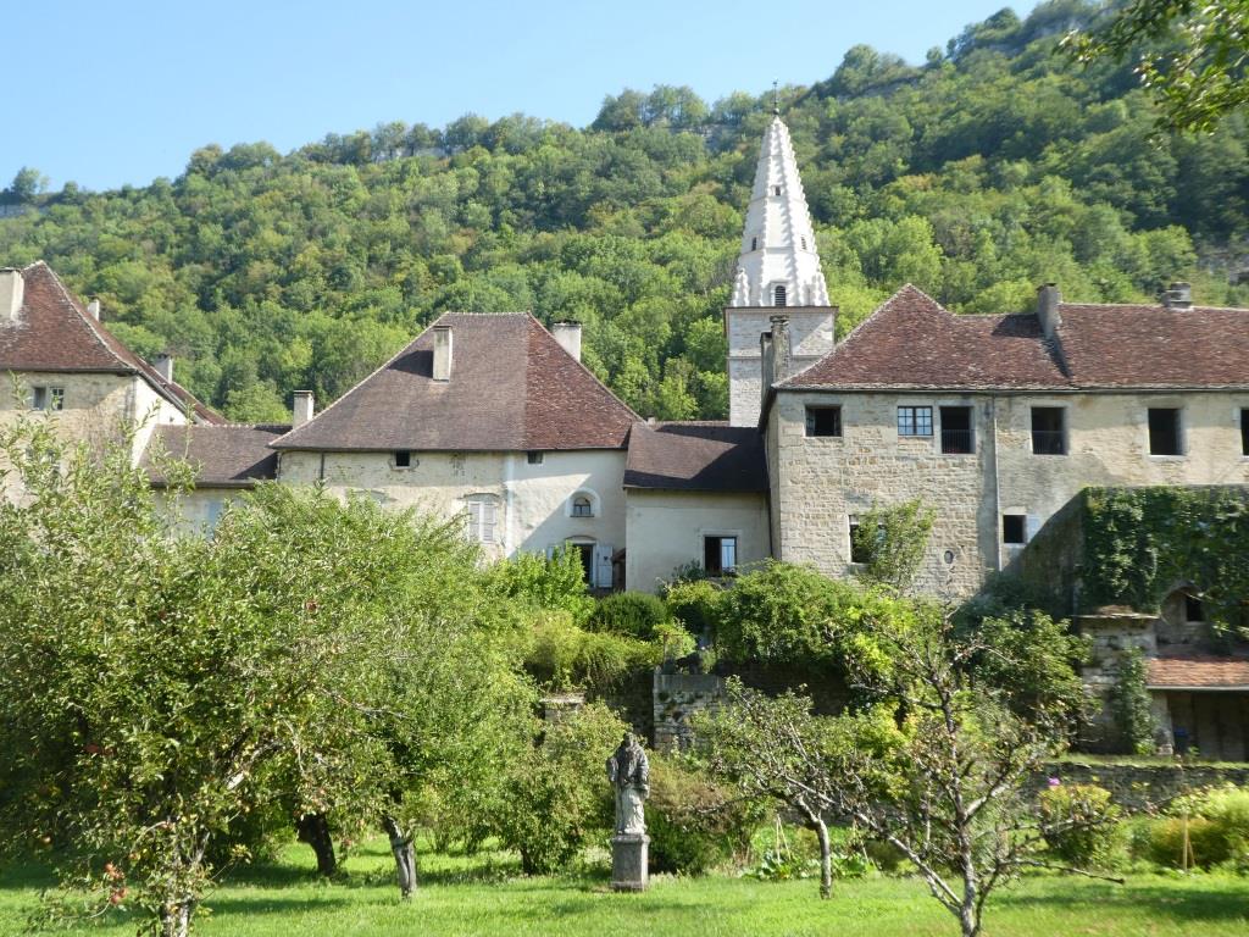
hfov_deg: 46.8
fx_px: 1443
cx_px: 624
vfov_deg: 36.0
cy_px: 468
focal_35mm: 40
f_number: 3.8
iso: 80
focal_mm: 7.2
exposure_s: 1/200
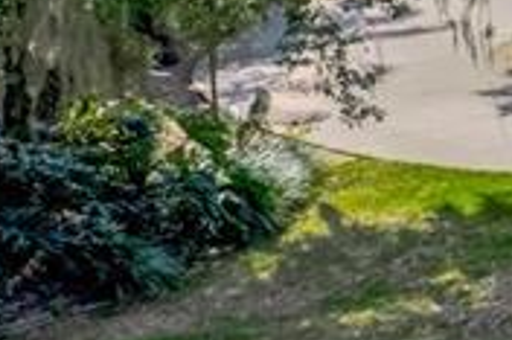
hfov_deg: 11.6
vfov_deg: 10.5
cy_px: -80
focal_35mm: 128
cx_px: 1399
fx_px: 1819
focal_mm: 8.38
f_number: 2.8
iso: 100
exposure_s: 1/320
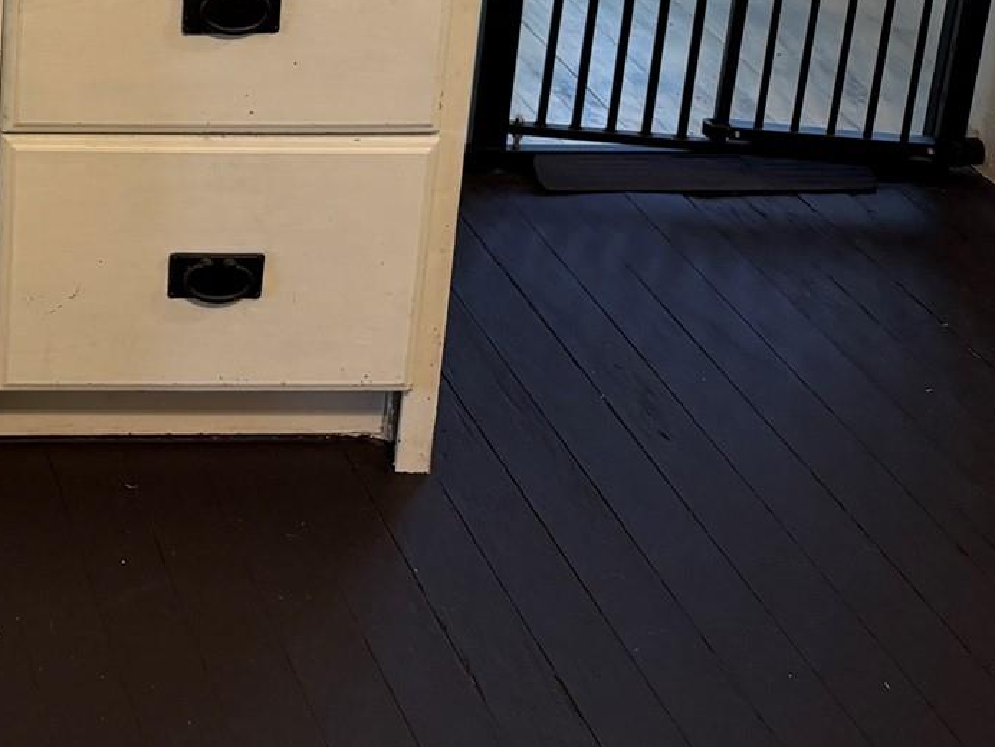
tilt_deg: -14.5
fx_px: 2041
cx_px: -387
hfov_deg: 23.4
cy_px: -331
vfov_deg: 18.6
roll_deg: +0.0
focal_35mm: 71
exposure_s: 1/60
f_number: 1.78
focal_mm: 6.76
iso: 200
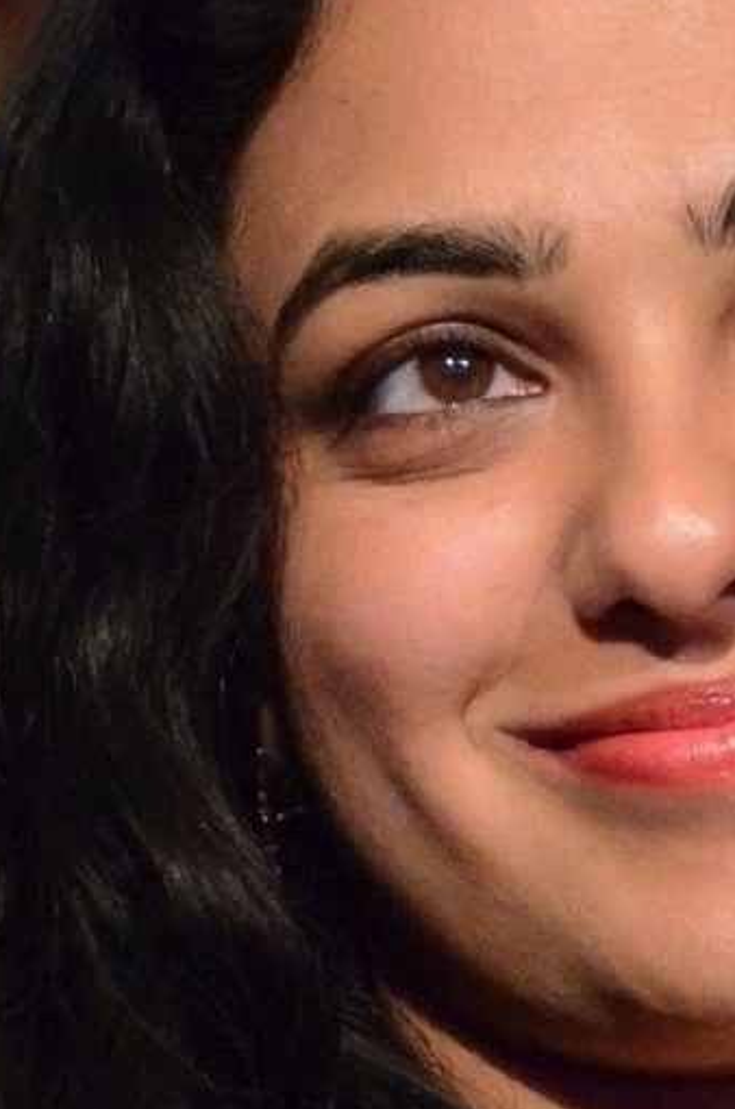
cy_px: 1321
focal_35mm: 560
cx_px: 615
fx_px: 17212
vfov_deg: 3.7
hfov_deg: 2.4
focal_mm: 105
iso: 8000
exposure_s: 1/125
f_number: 5.6
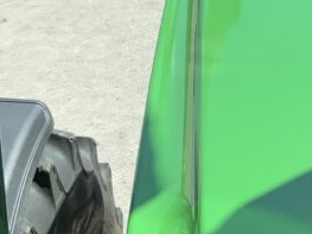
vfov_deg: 12.9
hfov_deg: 16.6
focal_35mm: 113
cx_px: 387
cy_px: -25
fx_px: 1018
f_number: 1.8
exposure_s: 1/997
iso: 16
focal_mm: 3
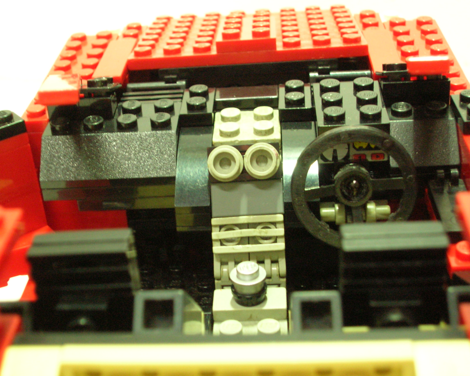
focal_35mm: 61
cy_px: 188
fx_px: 848
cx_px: 226
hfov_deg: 31.0
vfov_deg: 25.0
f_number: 3.5
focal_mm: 9.7
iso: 200
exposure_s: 1/1.3
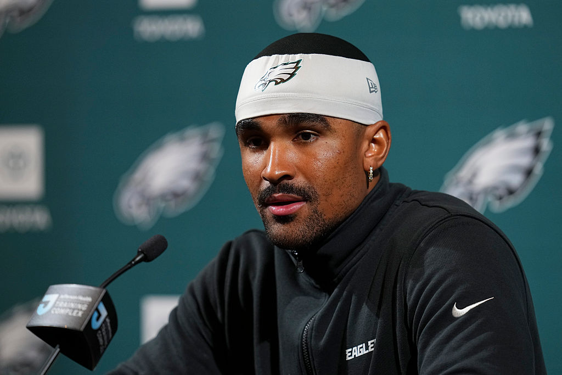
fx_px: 6245
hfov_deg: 5.2
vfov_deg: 3.4
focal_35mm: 400
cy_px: 188
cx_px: 281
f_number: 3.2
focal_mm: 400
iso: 2500
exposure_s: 1/400
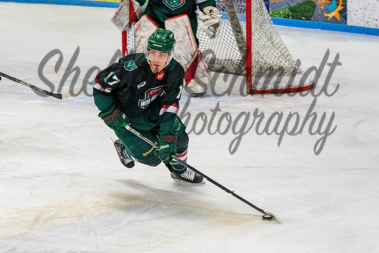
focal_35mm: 163
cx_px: 164
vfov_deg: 8.4
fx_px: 1712
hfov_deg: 12.6
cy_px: 113
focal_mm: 82
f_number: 3.5
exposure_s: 1/800
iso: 2500
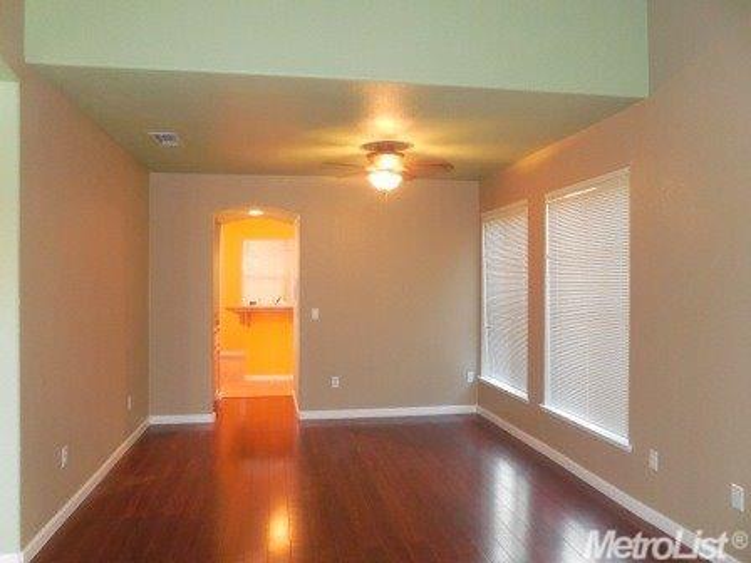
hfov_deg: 67.3
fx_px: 564
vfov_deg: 53.1
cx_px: 376
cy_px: 282
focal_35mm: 26
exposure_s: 1/25
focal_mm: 4.6
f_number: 3.5
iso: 560
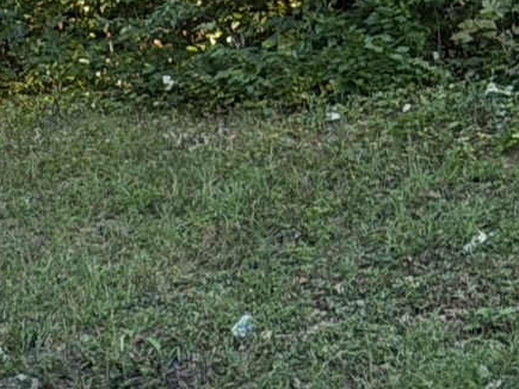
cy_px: 494
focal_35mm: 339
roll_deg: +0.5
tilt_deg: -1.0
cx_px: -1265
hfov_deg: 5.4
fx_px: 5081
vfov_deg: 4.4
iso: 100
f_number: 1.78
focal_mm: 6.76
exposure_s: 1/116
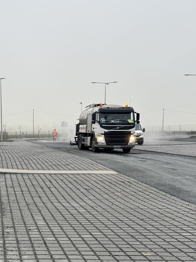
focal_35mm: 58
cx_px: -3
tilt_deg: -6.1
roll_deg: +0.5
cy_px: 178
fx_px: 438
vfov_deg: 32.9
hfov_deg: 24.0
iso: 80
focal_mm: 6.76
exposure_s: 1/448
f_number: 1.78
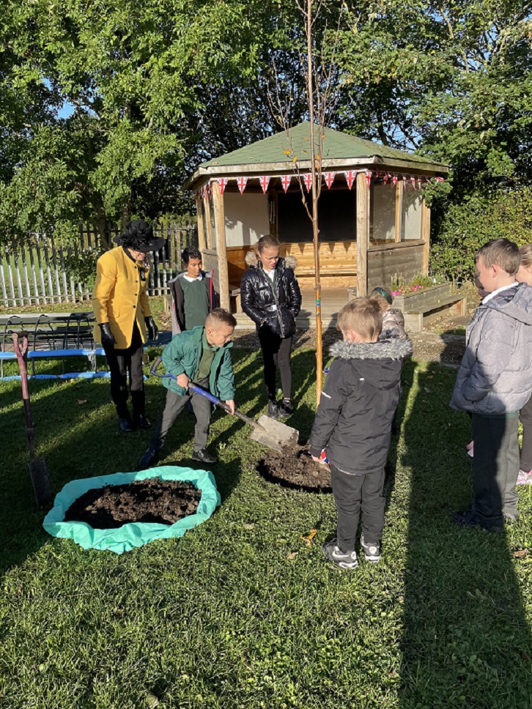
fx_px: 533
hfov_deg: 53.1
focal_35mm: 26
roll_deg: +4.6
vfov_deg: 67.3
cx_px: 266
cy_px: 354
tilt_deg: -13.0
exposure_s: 1/1855
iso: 32
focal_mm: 4.2
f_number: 1.6
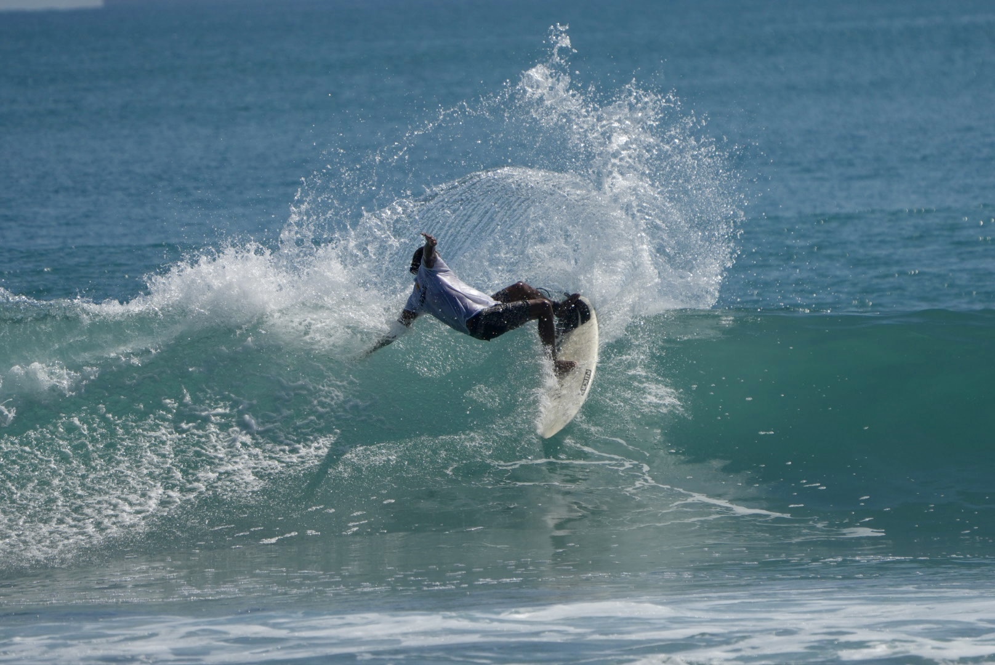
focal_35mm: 400
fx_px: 11063
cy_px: 332
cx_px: 498
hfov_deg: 5.1
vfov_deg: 3.4
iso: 250
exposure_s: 1/3200
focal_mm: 400
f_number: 6.3
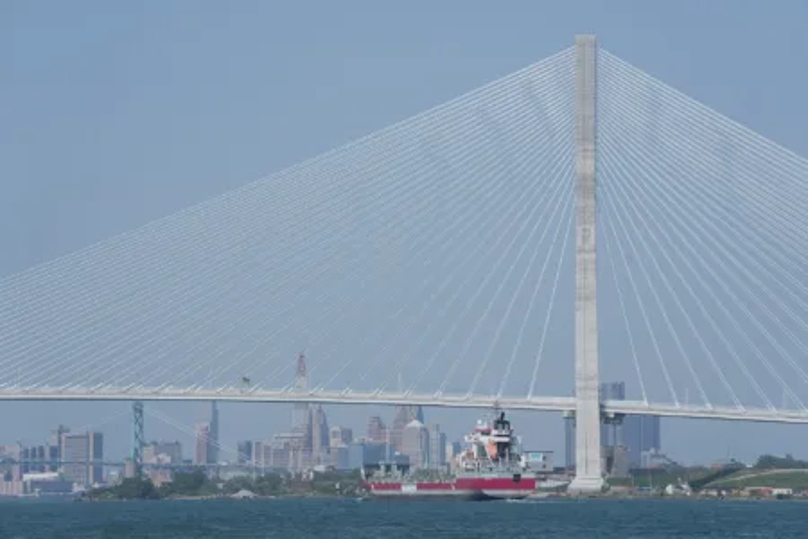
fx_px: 4489
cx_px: 404
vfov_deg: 6.9
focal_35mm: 200
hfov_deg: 10.3
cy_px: 270
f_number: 8
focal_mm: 200
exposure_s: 1/1250
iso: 200
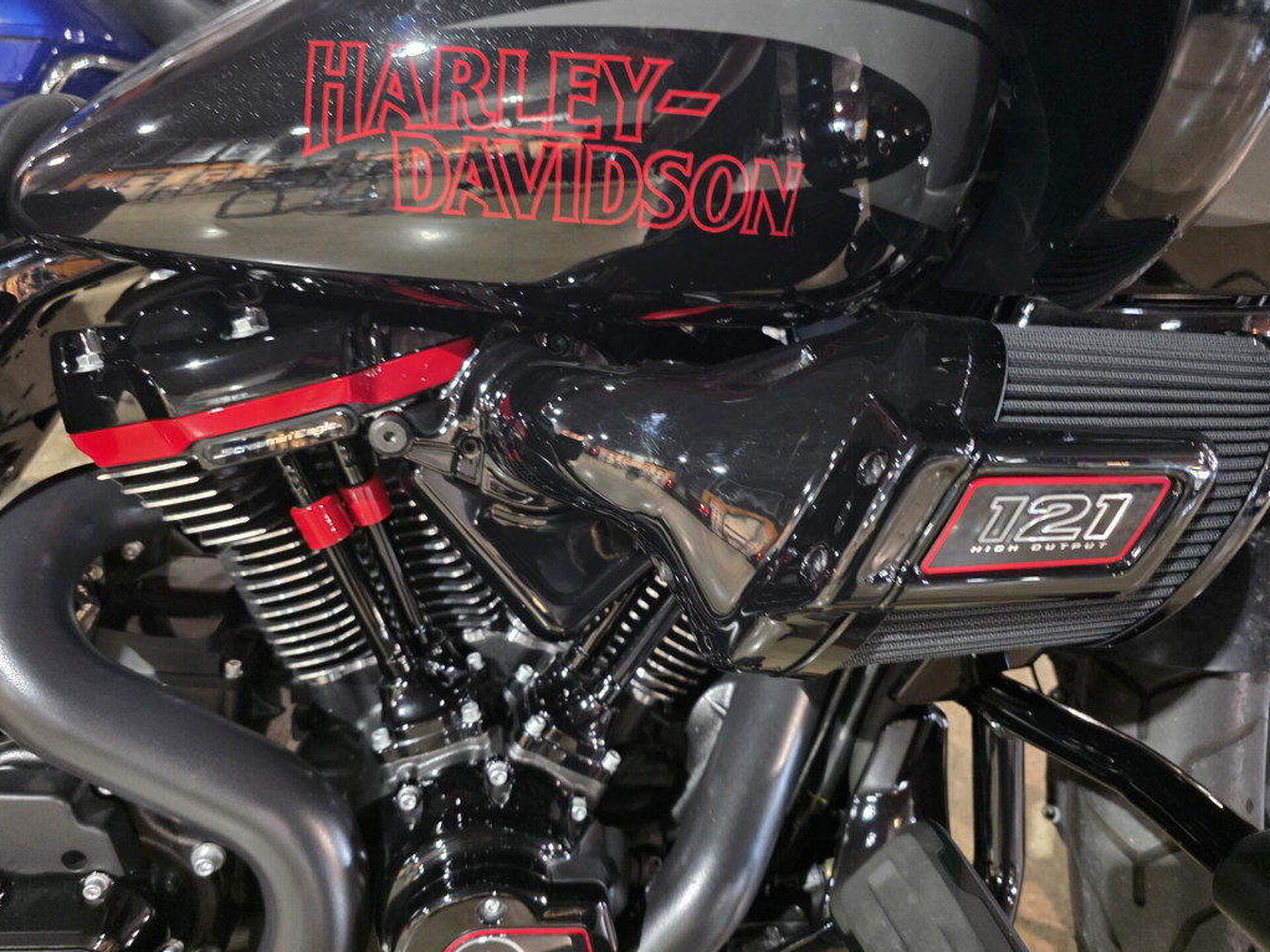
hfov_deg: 71.6
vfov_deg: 56.8
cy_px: 478
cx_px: 636
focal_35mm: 24
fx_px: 881
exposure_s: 1/40
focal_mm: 6.3
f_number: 1.7
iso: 1600
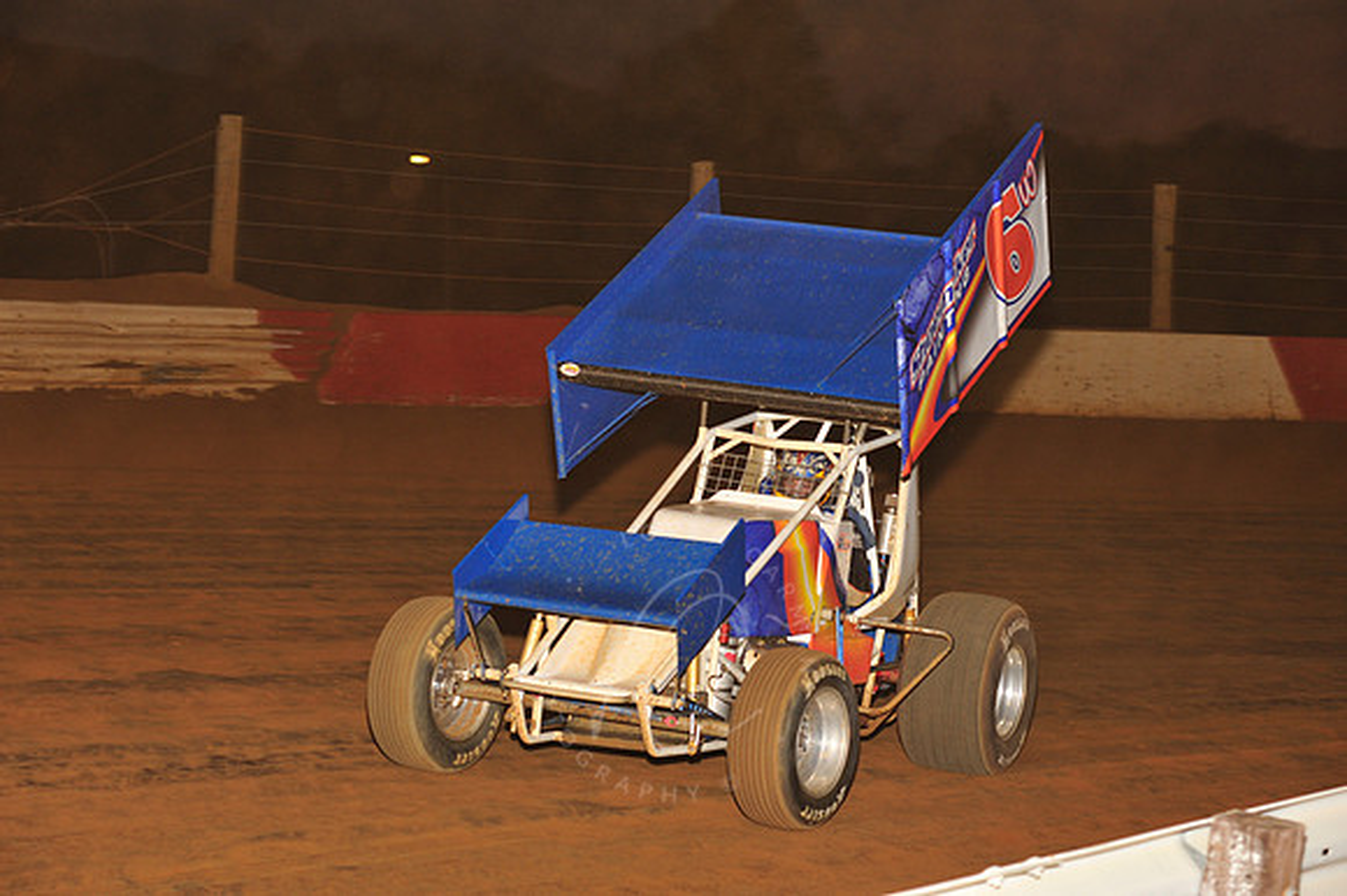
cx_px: 674
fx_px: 3926
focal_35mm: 105
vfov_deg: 13.0
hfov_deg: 19.5
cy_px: 448
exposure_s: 1/250
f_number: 6.3
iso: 640
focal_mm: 105
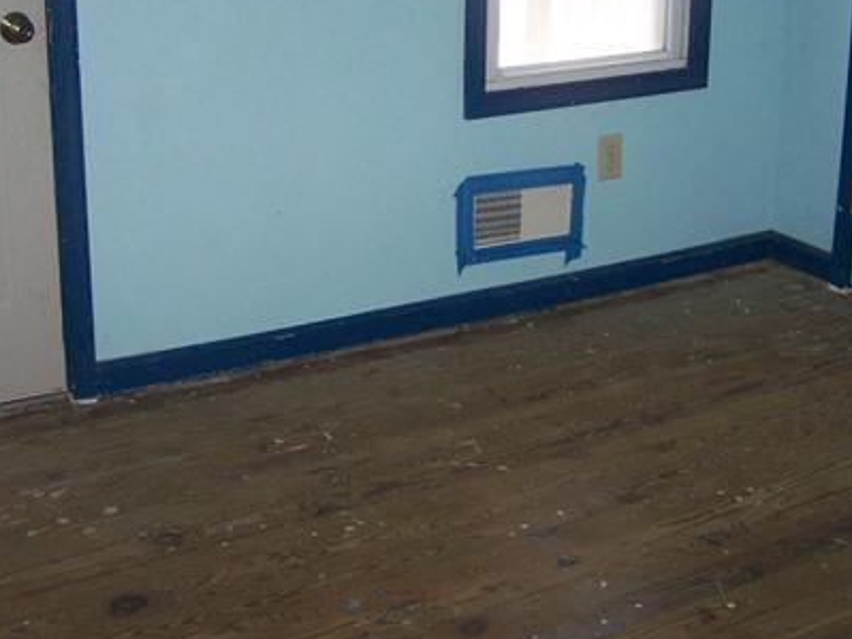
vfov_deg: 23.7
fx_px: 1501
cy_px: 145
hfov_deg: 31.7
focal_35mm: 61
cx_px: 421
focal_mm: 6.3
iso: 160
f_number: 2.8
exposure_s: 1/60
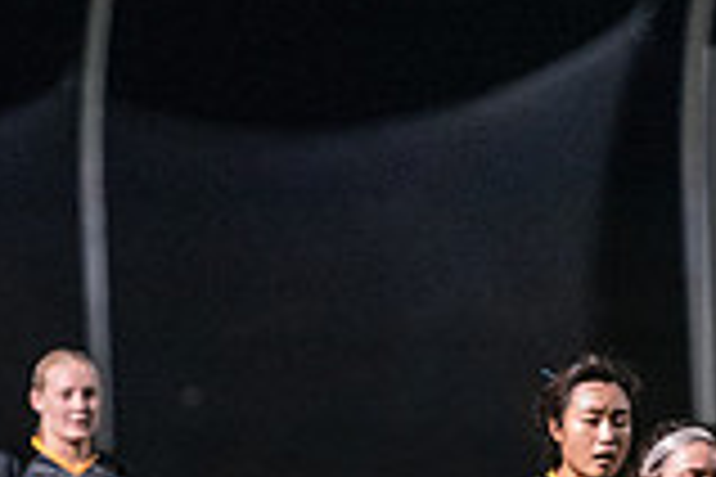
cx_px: 567
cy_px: 592
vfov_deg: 2.0
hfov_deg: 3.1
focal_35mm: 674
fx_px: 13404
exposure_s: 1/1000
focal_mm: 185
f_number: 2.8
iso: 8000
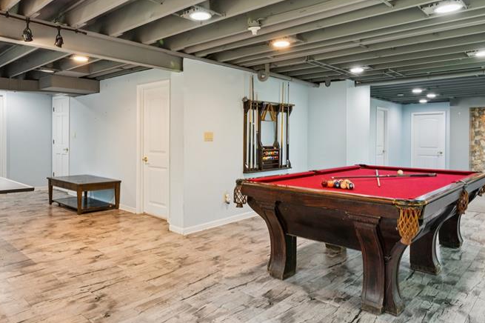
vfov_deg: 49.7
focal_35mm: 26
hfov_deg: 69.5
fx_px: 347
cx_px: 207
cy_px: 139
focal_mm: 16.5
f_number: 13
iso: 320
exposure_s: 1/1.67
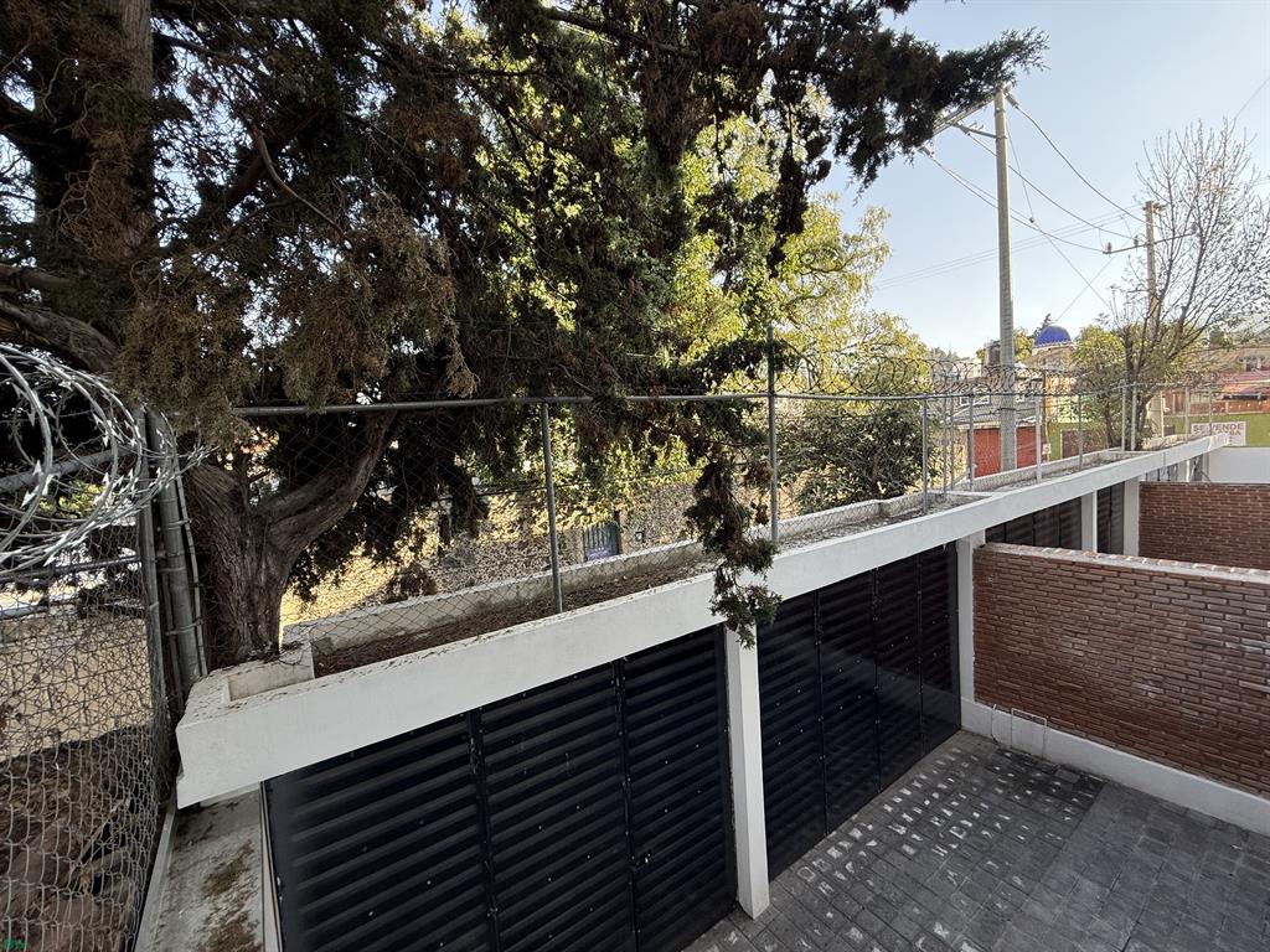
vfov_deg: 85.7
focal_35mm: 14
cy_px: 476
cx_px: 635
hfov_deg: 102.1
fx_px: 514
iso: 64
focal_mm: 2.22
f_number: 2.2
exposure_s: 1/125
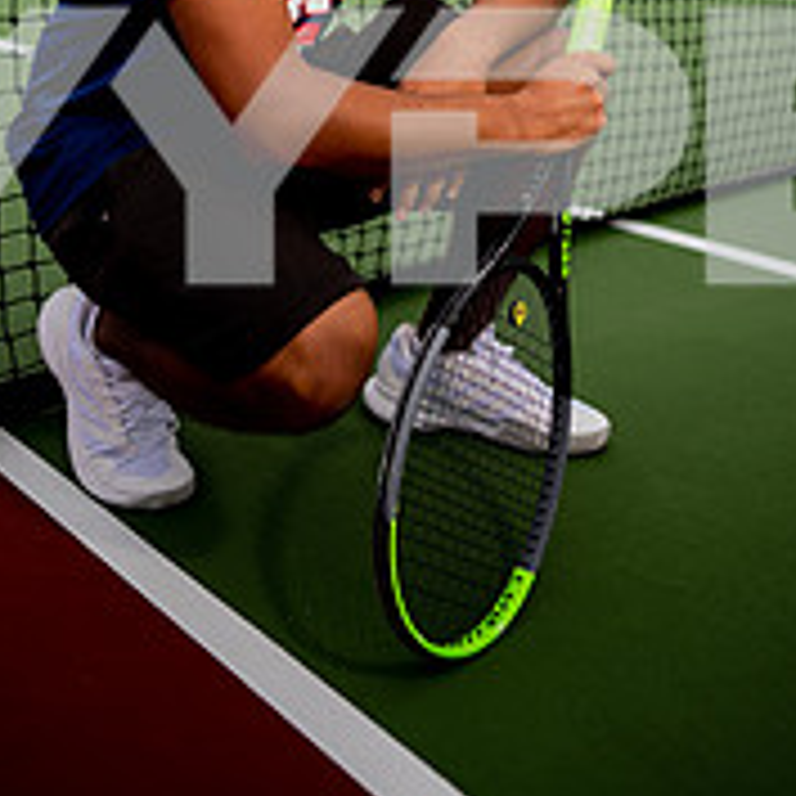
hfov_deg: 32.7
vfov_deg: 28.4
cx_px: 349
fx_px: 1353
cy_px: -171
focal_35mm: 52
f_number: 1.4
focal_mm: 24
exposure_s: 1/1250
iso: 50
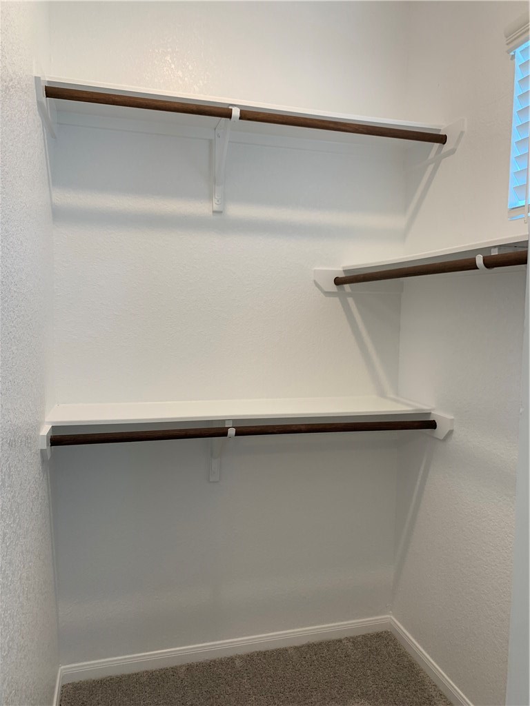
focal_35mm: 26
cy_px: 353
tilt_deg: -4.3
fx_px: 531
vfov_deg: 67.3
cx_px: 265
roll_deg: -1.2
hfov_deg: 53.1
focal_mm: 4.25
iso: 64
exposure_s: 1/60
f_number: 1.8
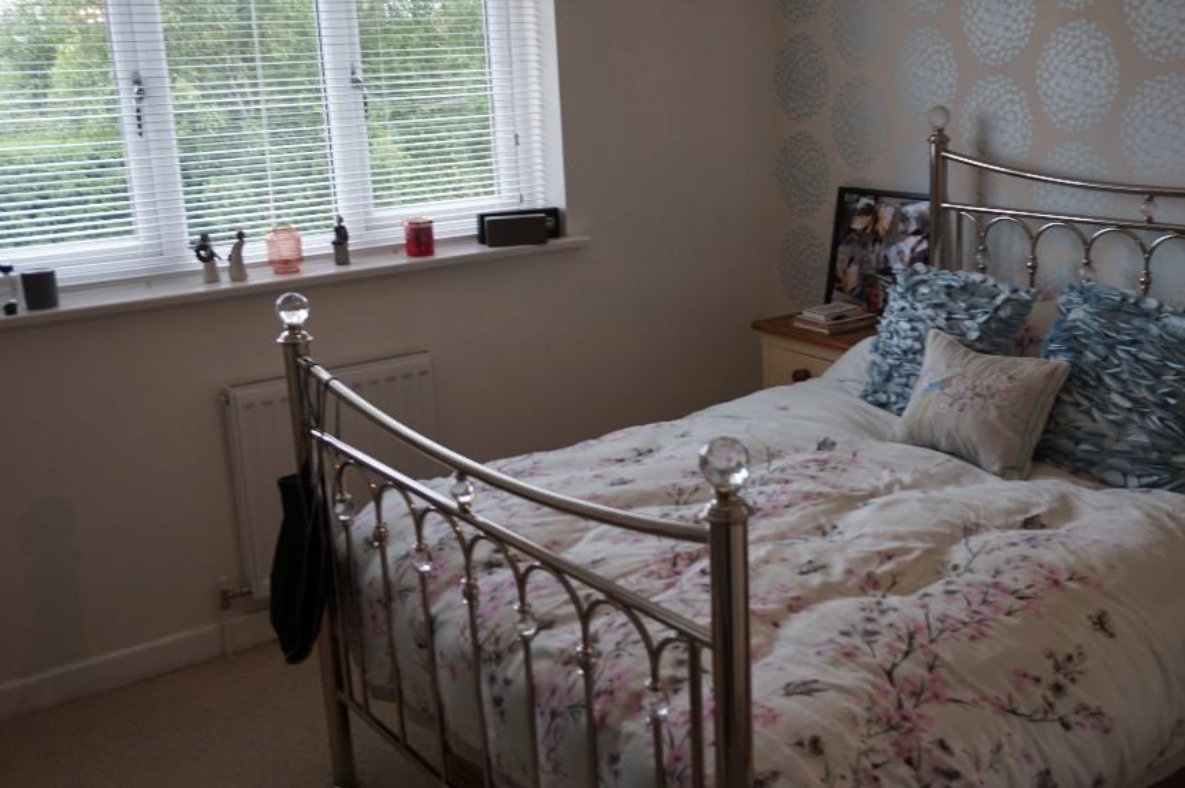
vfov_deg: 34.1
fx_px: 1283
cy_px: 360
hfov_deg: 49.4
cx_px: 684
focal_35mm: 39
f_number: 4
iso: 160
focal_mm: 22
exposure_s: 1/60
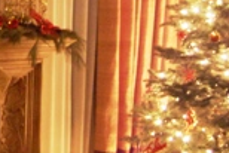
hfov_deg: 14.4
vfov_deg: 9.9
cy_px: 36
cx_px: -19
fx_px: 885
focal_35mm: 139
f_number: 4
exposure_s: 1/5
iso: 1600
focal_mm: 26
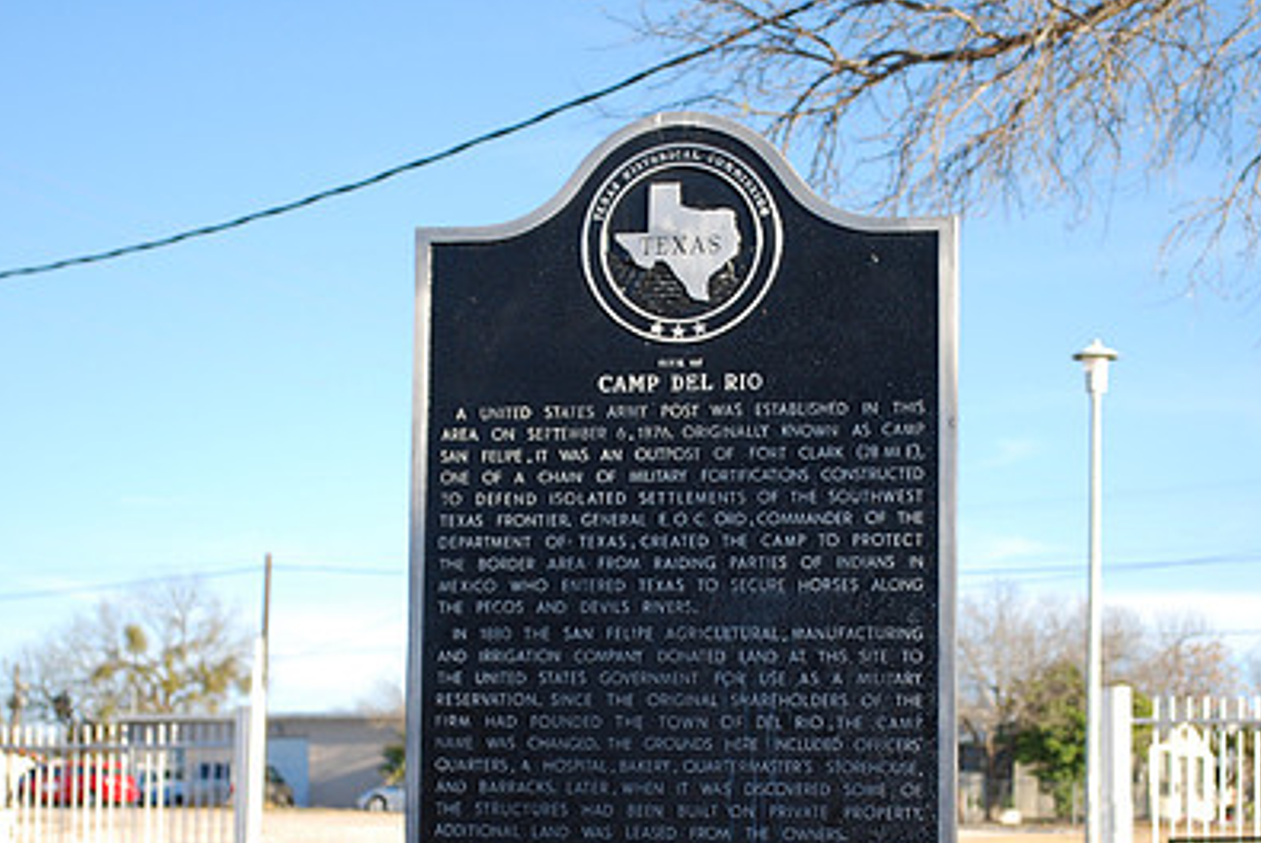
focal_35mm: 97
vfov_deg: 14.1
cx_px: 715
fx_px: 3400
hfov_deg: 21.0
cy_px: 559
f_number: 5.3
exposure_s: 1/80
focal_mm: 44
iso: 200
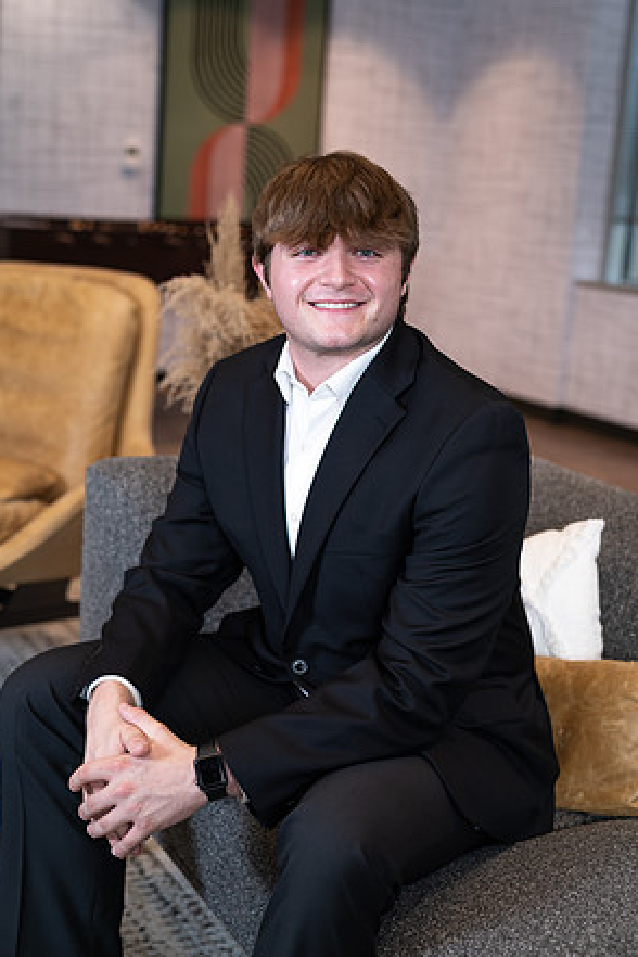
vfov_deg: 38.9
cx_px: 321
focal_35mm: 51
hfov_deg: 26.5
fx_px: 1356
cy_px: 471
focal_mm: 50
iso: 100
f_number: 3.2
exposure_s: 1/125
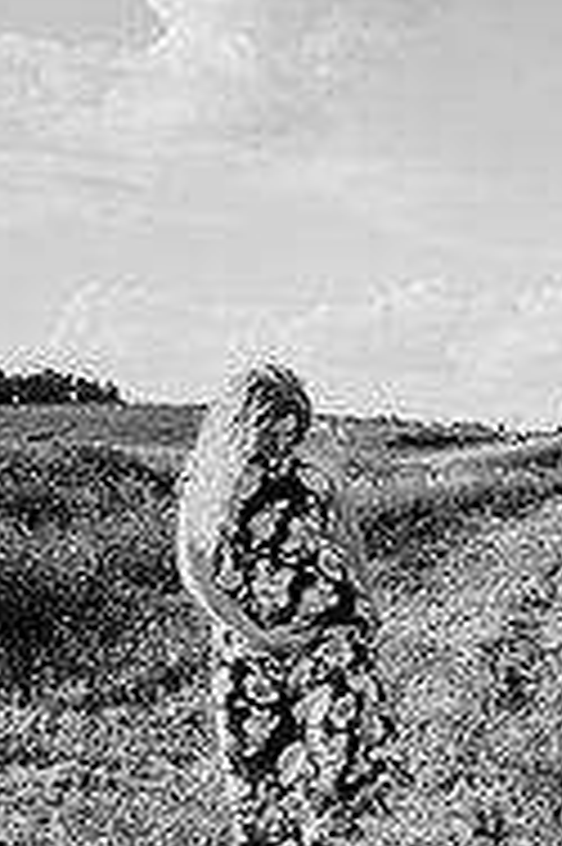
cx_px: 917
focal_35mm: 74
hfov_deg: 16.3
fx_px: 1736
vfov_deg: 27.1
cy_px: 605
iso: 100
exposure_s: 1/1600
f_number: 2.2
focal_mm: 24
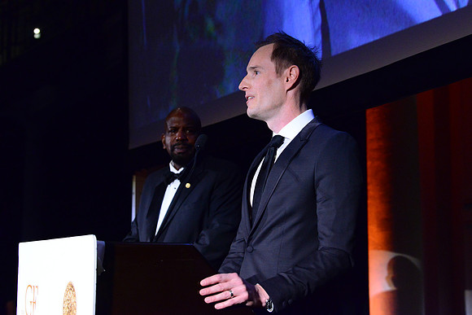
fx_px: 1075
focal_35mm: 82
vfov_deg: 16.7
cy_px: 158
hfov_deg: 24.8
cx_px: 236
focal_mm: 82
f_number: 5.6
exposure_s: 1/125
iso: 6400
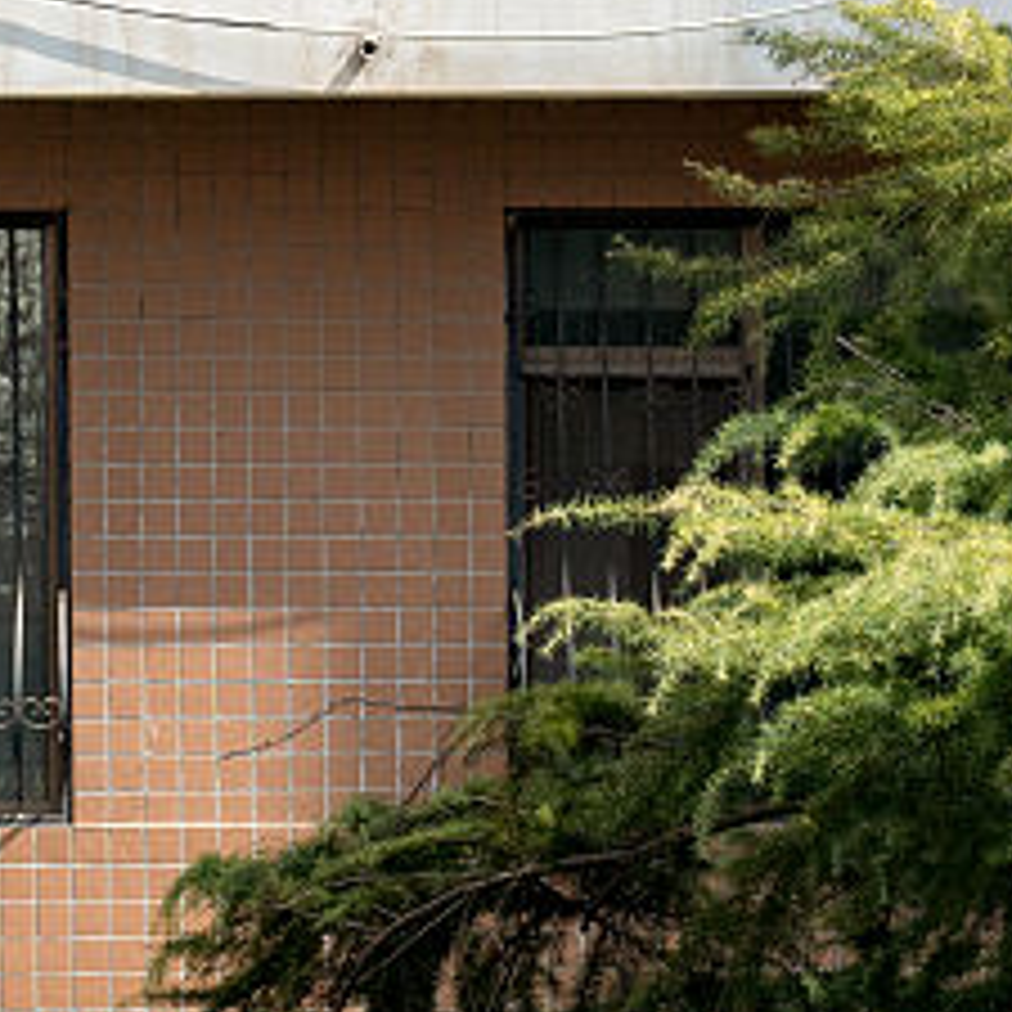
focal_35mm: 399
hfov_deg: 4.4
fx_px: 13197
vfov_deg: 4.4
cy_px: 144
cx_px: 900
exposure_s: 1/1000
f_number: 5.6
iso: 200
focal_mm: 88
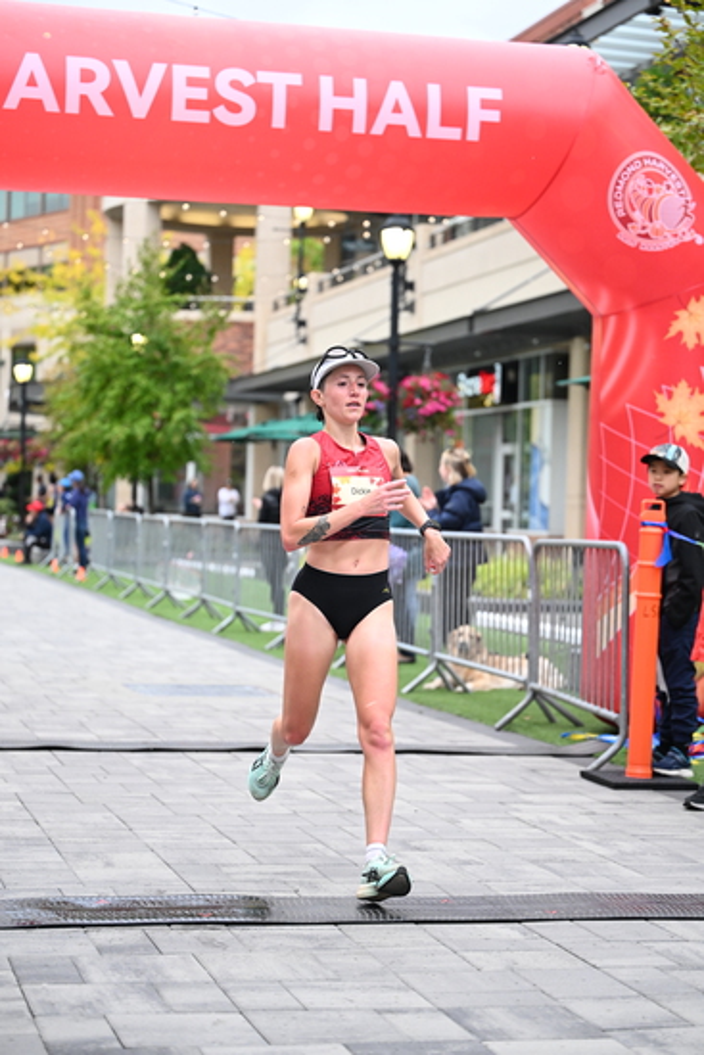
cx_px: 352
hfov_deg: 19.5
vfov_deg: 28.8
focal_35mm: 70
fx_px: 2052
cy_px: 528
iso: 1600
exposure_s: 1/1250
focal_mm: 70
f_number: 2.8
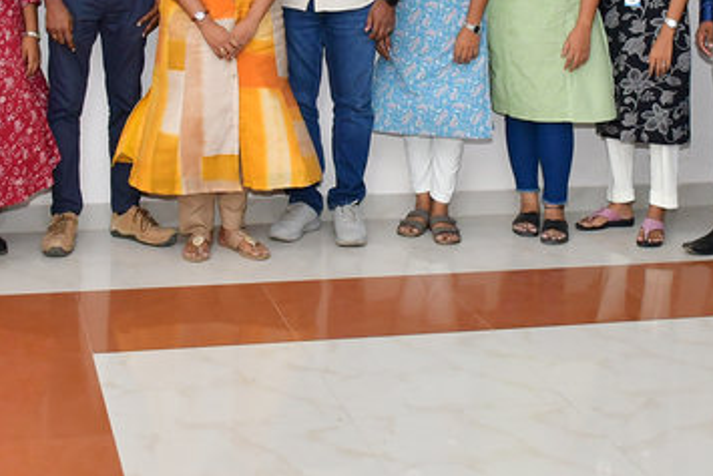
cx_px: 372
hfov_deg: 26.6
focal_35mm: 76
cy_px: 52
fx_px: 1506
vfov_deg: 17.7
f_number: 3.5
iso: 1000
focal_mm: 20
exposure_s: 1/125
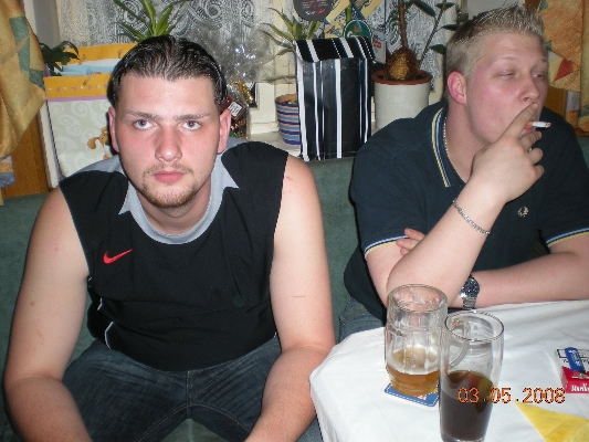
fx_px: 647
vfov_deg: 37.7
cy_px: 221
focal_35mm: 38
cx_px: 294
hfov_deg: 49.0
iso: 86
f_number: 3.1
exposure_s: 1/60
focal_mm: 6.3
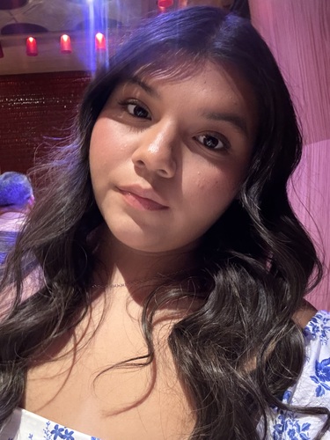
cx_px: 165
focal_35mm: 30
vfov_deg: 60.0
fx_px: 381
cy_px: 220
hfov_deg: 46.8
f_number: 1.9
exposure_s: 1/15
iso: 640
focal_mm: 2.69
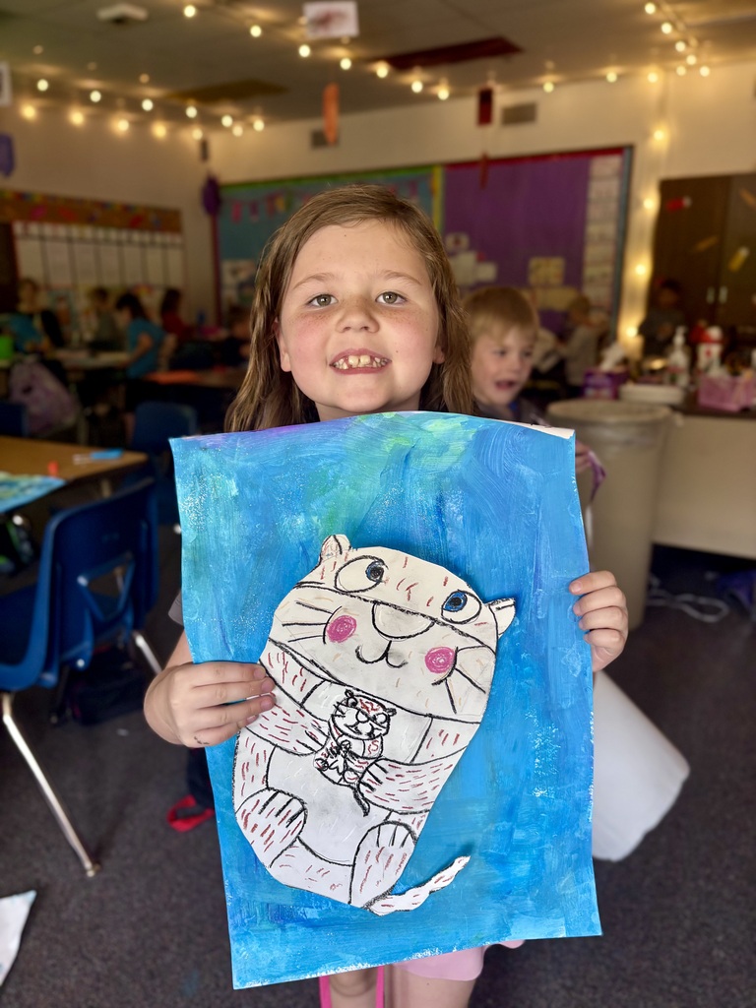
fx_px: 757
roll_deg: -0.2
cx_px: 378
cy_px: 504
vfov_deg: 67.3
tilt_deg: -15.5
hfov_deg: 53.1
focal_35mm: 26
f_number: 1.6
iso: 125
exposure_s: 1/68
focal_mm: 5.96
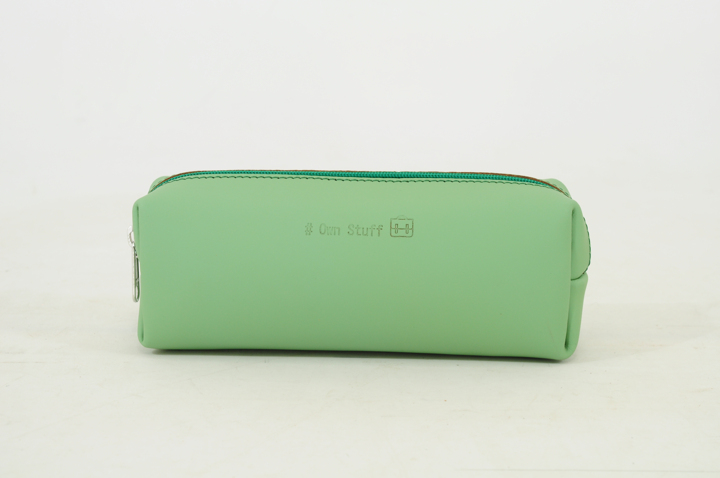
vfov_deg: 16.5
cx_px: 360
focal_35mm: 82
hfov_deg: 24.6
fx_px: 1648
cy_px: 239
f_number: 9
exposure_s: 1/25
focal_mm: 55
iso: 200
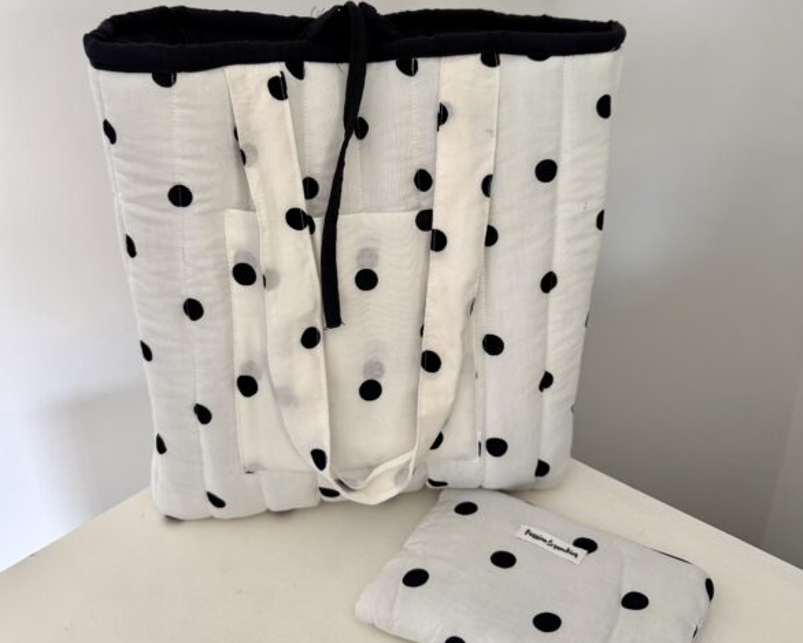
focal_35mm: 32
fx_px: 761
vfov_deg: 45.5
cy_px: 247
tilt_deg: -24.8
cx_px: 393
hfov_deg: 55.7
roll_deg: +1.7
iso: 125
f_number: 1.78
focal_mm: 6.76
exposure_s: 1/121
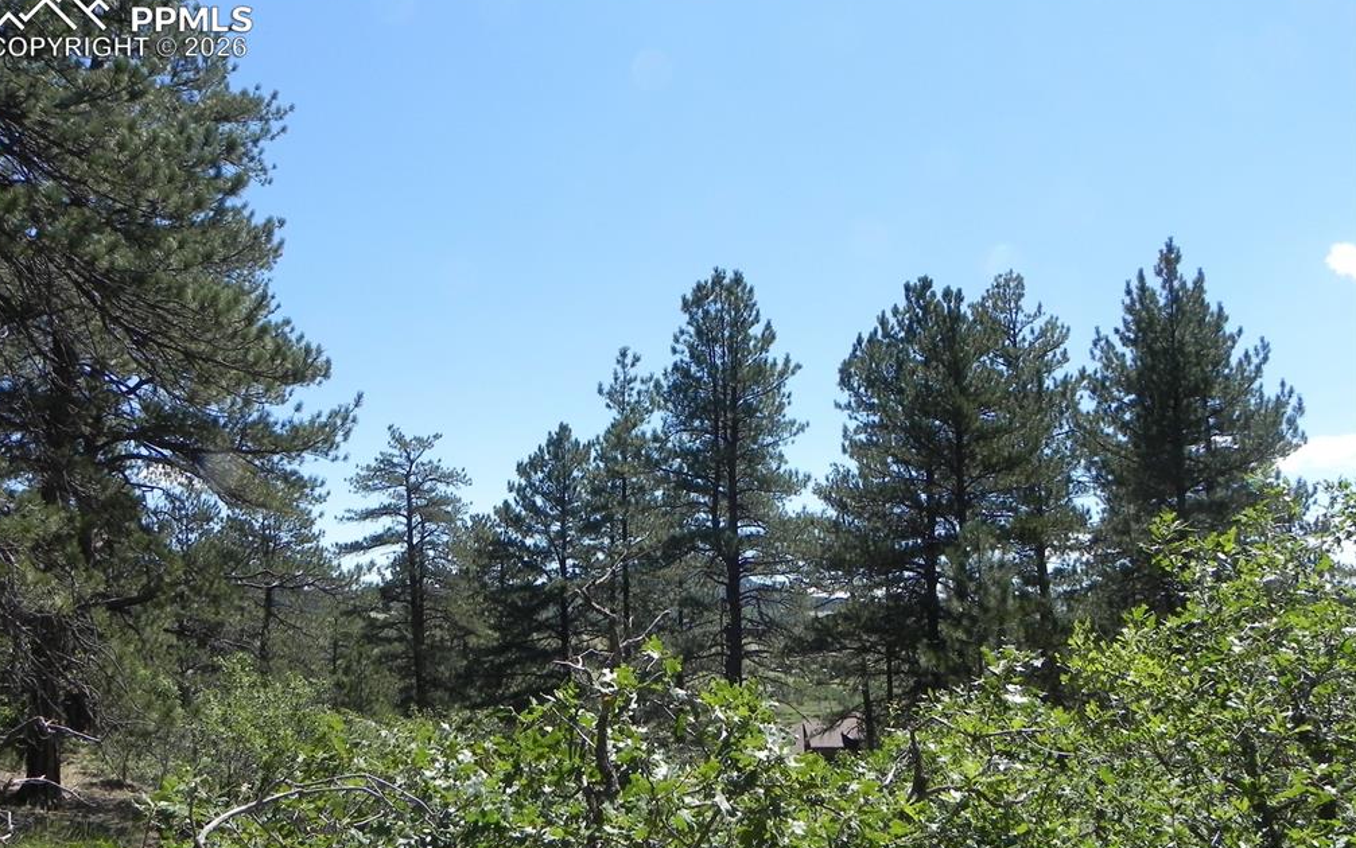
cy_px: 499
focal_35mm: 28
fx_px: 1035
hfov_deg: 66.5
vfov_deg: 44.4
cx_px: 672
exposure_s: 1/322
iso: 160
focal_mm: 4.6
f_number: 6.3
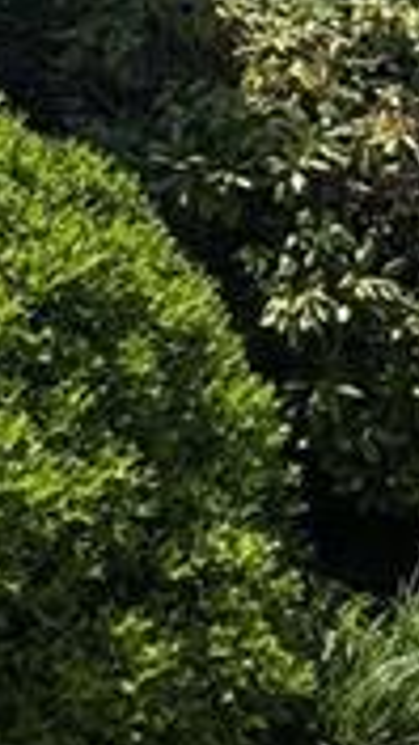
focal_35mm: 114
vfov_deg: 17.9
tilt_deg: +5.8
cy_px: -152
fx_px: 2252
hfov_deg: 10.1
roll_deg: +0.4
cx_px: 719
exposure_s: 1/2959
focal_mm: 6.76
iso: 80
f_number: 1.78
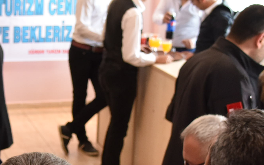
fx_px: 727
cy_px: 114
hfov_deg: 20.4
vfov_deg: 12.9
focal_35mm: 101
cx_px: 69
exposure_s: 1/50
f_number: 4
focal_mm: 24
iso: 2000
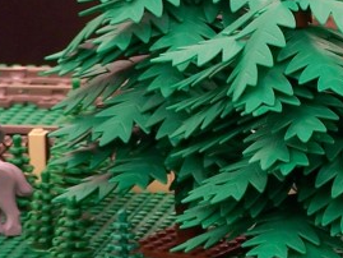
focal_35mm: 719
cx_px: 471
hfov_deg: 2.8
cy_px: 118
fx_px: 7128
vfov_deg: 2.1
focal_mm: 31.3
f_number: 3.2
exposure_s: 1/2
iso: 80
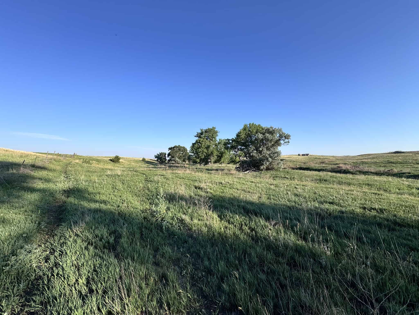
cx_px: 210
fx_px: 169
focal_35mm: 14
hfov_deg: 102.1
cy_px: 158
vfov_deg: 85.7
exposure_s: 1/1256
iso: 50
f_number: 2.2
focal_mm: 2.2
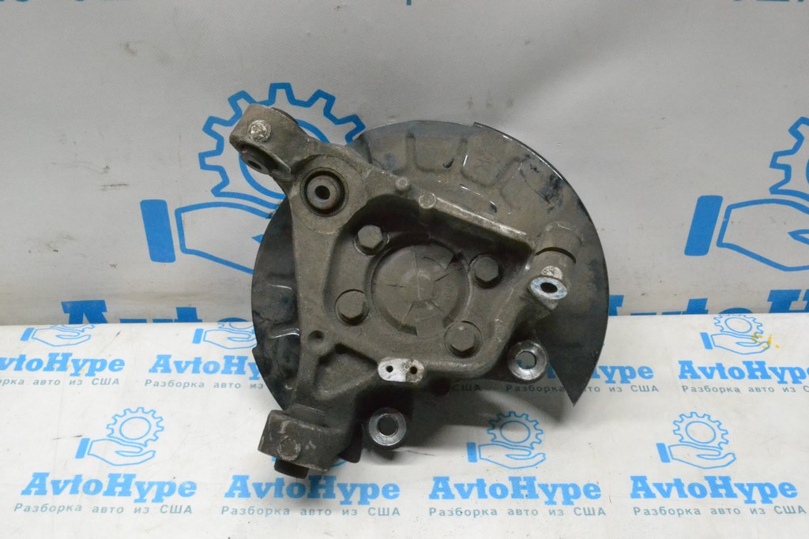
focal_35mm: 39
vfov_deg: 34.2
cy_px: 270
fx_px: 876
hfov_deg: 49.5
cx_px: 404
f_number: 18
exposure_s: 1/50
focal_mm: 26
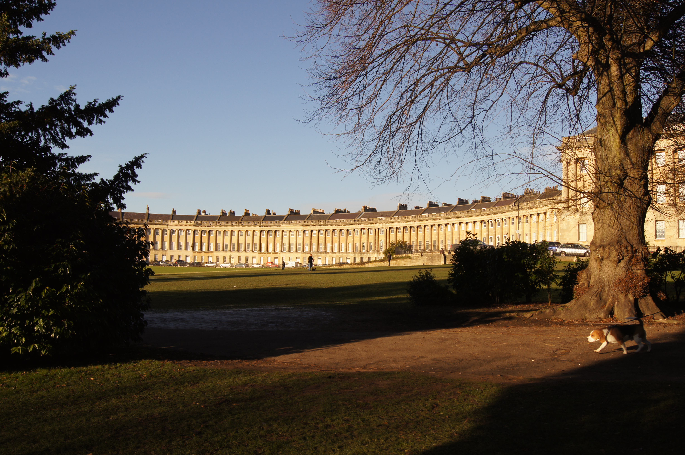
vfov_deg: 36.8
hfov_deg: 53.2
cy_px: 228
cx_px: 342
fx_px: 684
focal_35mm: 36
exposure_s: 1/160
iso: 100
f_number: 10
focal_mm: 24
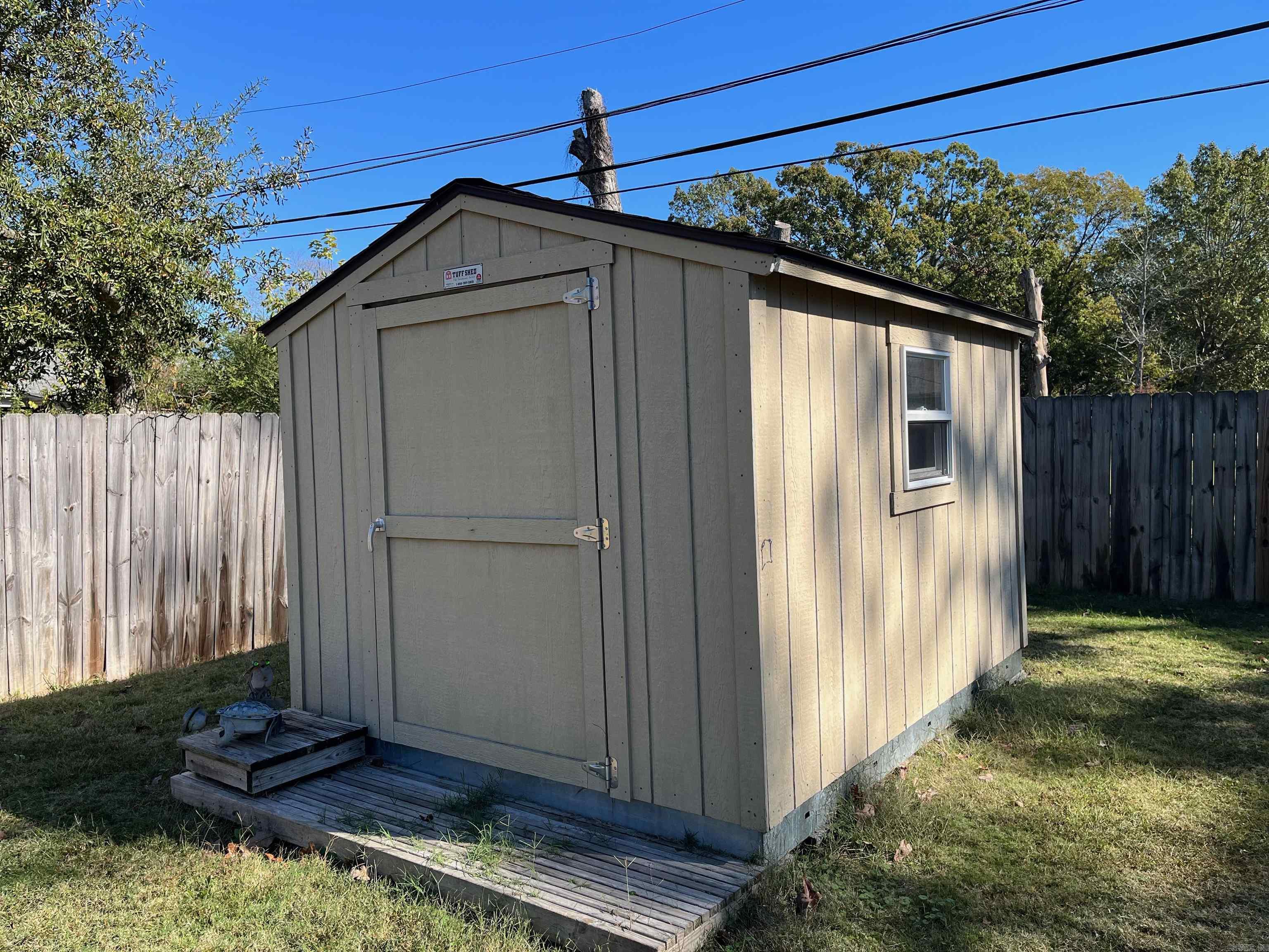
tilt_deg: +0.5
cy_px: 476
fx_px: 953
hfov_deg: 67.3
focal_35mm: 26
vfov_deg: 53.1
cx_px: 634
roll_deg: +1.5
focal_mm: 5.1
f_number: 1.6
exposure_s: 1/1862
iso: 50
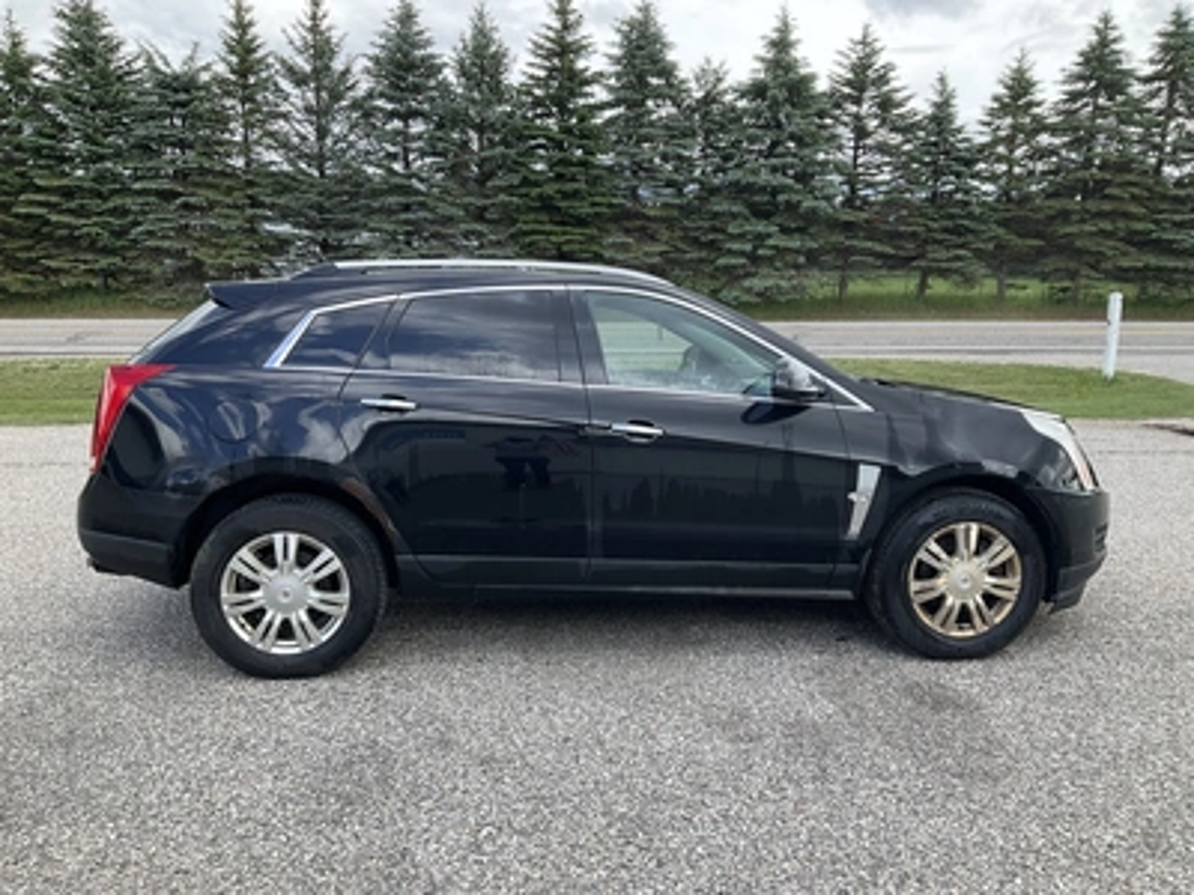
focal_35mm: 29
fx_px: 1000
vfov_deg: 48.2
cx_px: 597
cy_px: 448
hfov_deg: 61.7
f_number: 1.8
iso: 25
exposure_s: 1/454
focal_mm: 3
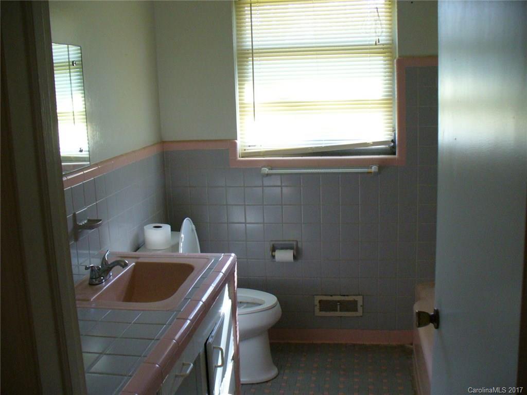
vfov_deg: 38.7
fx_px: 563
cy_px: 198
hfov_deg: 50.1
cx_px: 264
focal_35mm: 37
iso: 200
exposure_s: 1/40
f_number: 2.8
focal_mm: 6.1
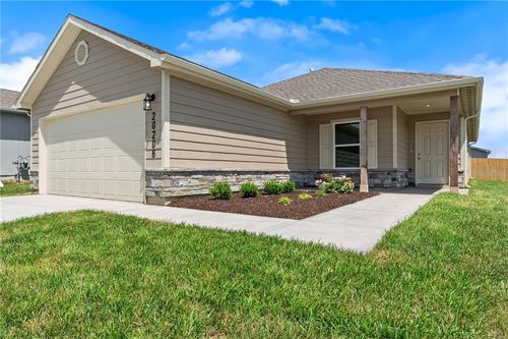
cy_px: 170
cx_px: 254
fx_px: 310
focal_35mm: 22
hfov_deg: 78.6
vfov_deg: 57.2
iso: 200
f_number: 16
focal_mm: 22
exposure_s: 1/50
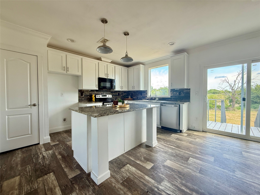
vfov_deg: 85.7
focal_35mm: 14
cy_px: 98
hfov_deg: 102.1
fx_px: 105
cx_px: 130
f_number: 2.2
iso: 100
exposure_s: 1/99
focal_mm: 2.22
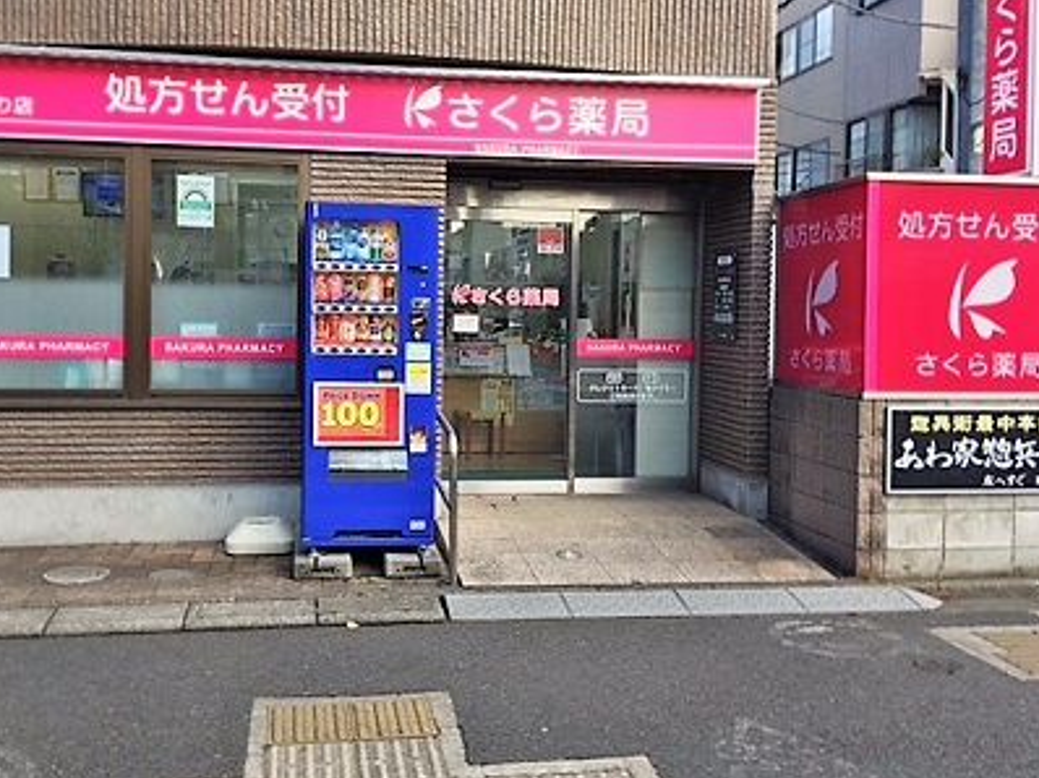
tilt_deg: -2.8
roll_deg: -1.6
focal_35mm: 35
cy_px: 337
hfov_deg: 52.5
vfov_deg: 40.6
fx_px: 1050
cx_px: 444
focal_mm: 4.15
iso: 25
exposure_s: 1/158
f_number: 2.2
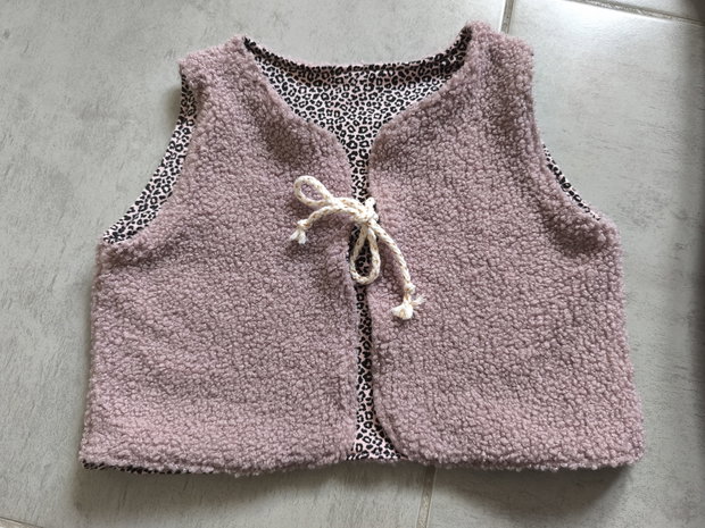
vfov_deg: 58.9
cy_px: 264
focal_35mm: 23
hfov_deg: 73.9
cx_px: 352
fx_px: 468
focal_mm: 6.57
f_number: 1.6
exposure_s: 1/50
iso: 500
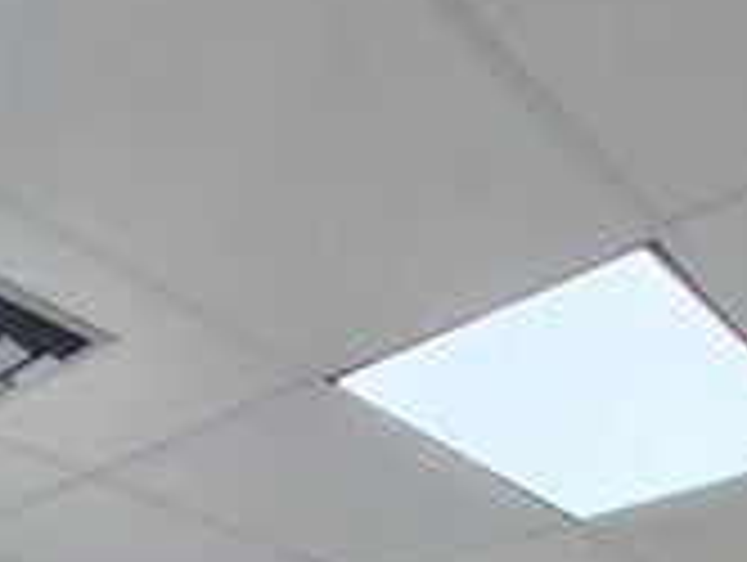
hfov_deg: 33.1
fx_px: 1081
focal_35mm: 50
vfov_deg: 19.9
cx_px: -86
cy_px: 1048
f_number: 2.2
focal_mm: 1.74
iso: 50
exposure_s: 1/120
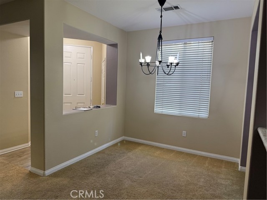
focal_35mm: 24
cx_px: 134
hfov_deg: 71.6
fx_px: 185
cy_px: 100
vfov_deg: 56.8
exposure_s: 1/60
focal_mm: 6.76
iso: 160
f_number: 1.78
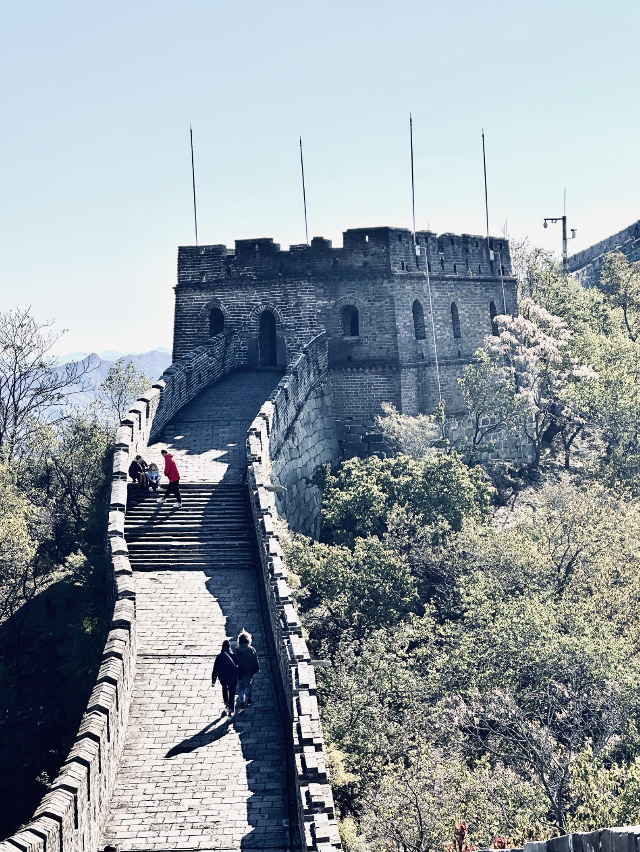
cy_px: 431
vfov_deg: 25.0
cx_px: 321
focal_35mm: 78
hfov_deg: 18.9
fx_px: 1922
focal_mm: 9
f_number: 2.8
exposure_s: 1/1277
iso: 32
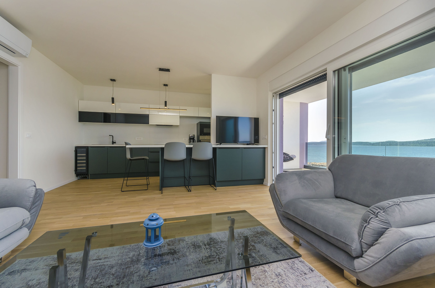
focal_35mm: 15
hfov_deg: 100.5
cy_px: 144
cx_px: 218
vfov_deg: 77.1
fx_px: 181
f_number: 8
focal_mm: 10
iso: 100
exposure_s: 1/100
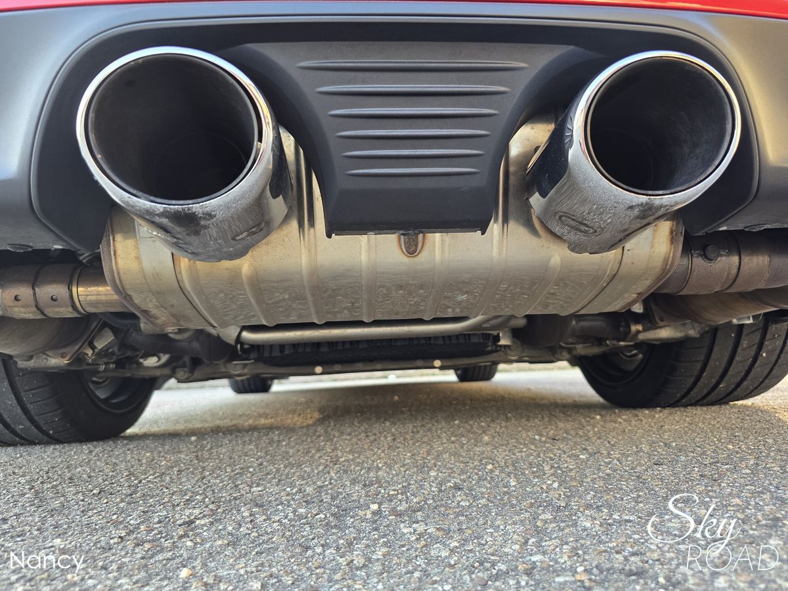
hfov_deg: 73.9
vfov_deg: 58.9
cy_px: 296
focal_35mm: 23
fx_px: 524
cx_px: 394
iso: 160
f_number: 1.7
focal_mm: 6.3
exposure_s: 1/180
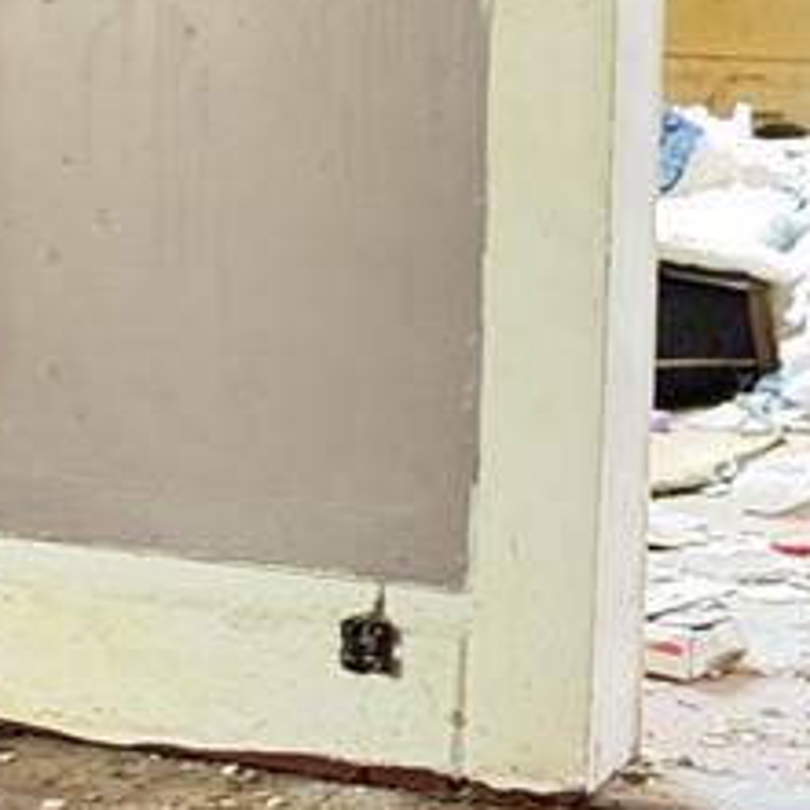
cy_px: 209
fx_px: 5215
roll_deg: +1.9
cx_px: -290
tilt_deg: -8.3
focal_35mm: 197
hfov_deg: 8.7
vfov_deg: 8.9
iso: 1000
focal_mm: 6.76
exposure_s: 1/15
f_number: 1.78
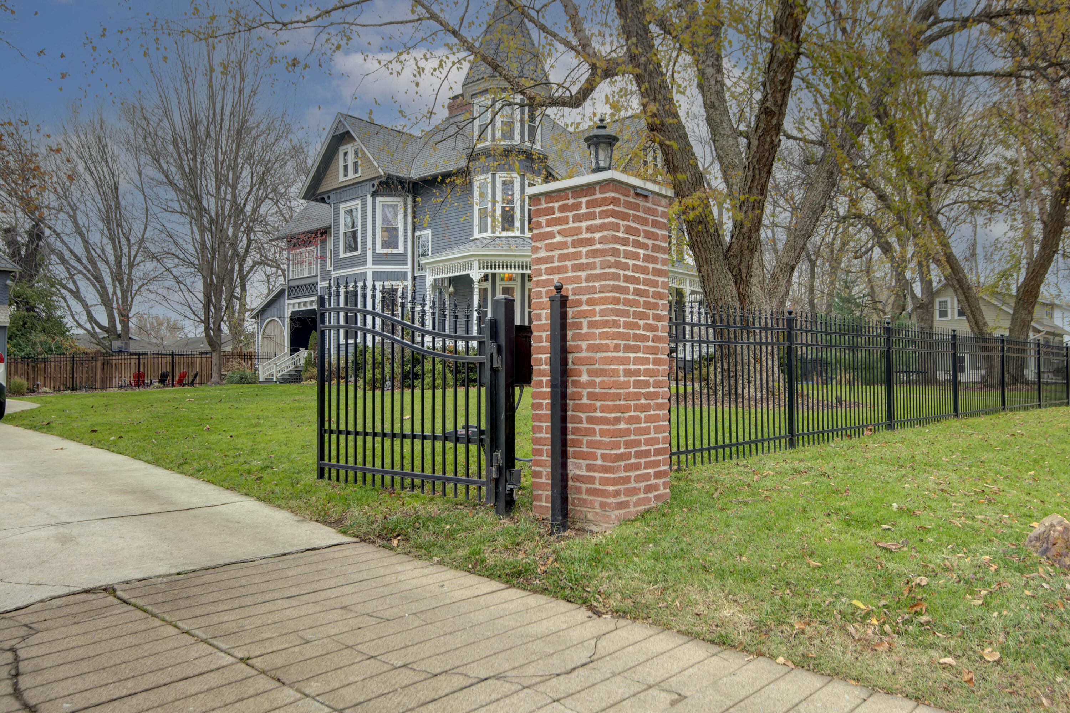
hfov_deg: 67.4
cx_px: 535
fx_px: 803
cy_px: 356
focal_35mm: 27
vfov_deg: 47.9
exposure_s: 1/10
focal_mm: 27
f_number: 6.7
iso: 100
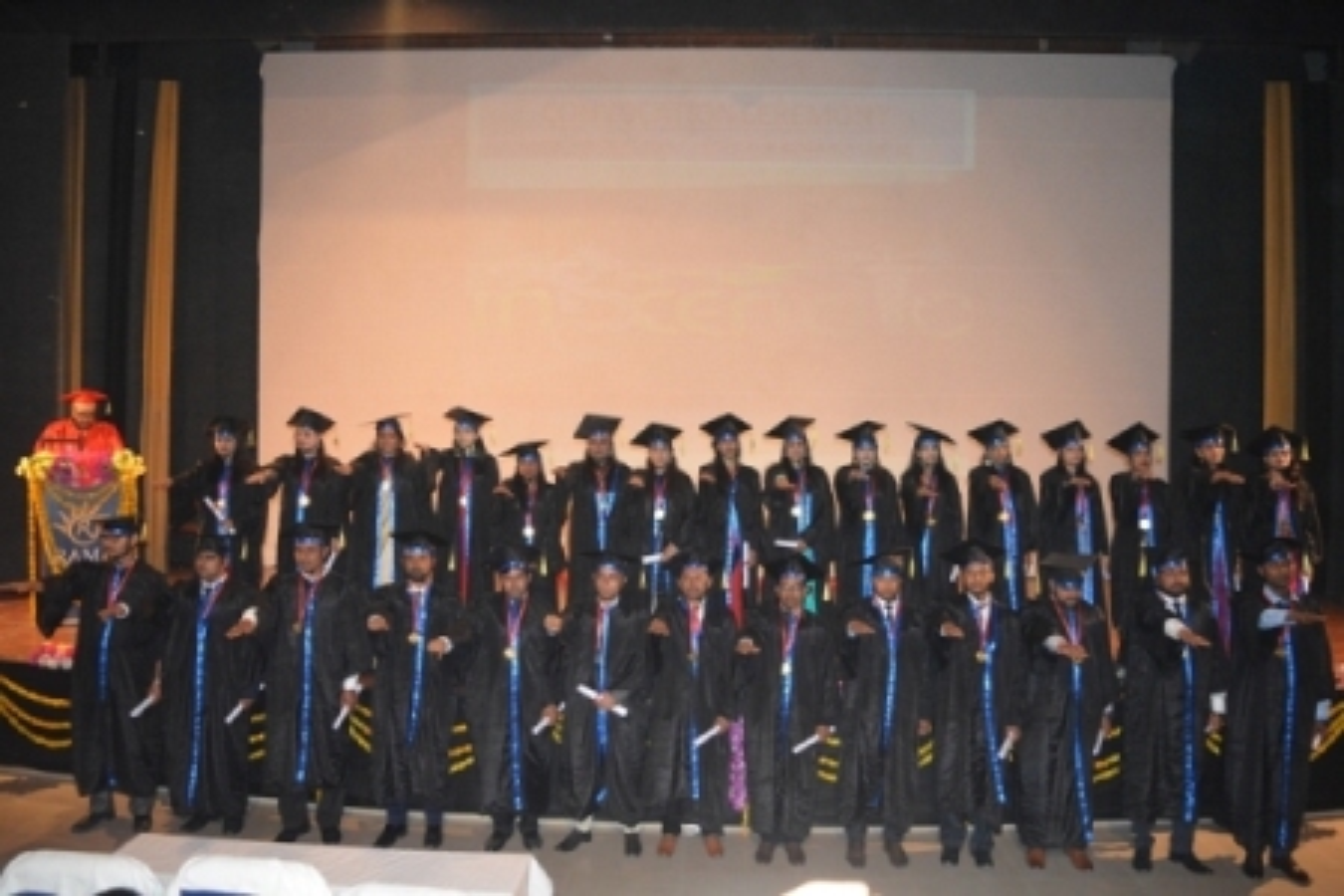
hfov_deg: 67.4
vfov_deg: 47.9
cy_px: 448
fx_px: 1008
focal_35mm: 27
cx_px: 672
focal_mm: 18
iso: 3200
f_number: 3.5
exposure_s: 1/60
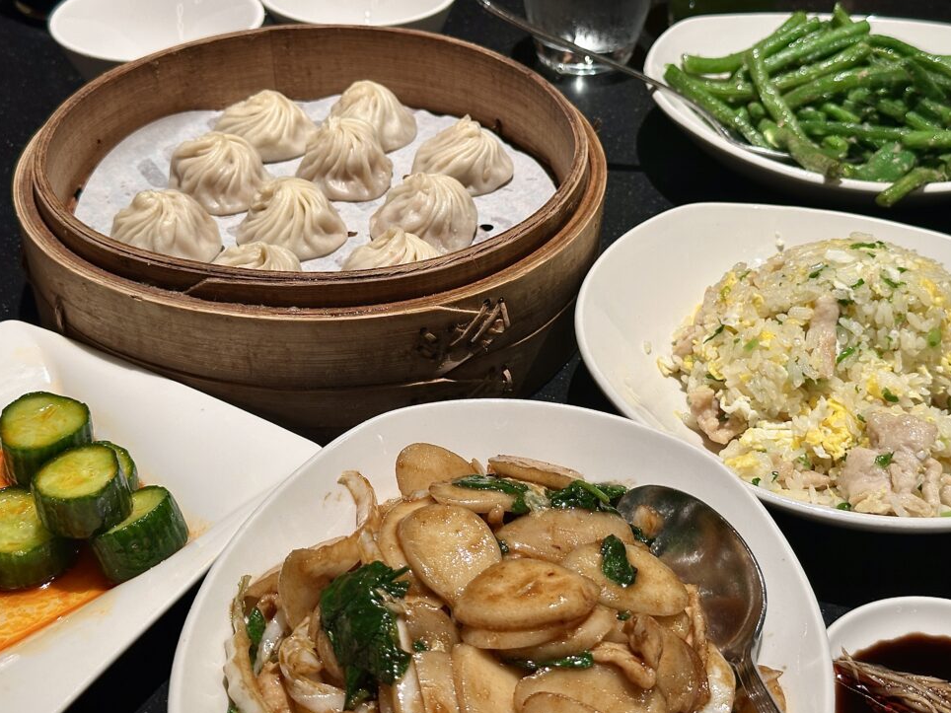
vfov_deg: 28.6
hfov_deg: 37.5
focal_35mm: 51
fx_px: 1401
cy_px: 347
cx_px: 483
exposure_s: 1/60
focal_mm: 6.86
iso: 80
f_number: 1.78
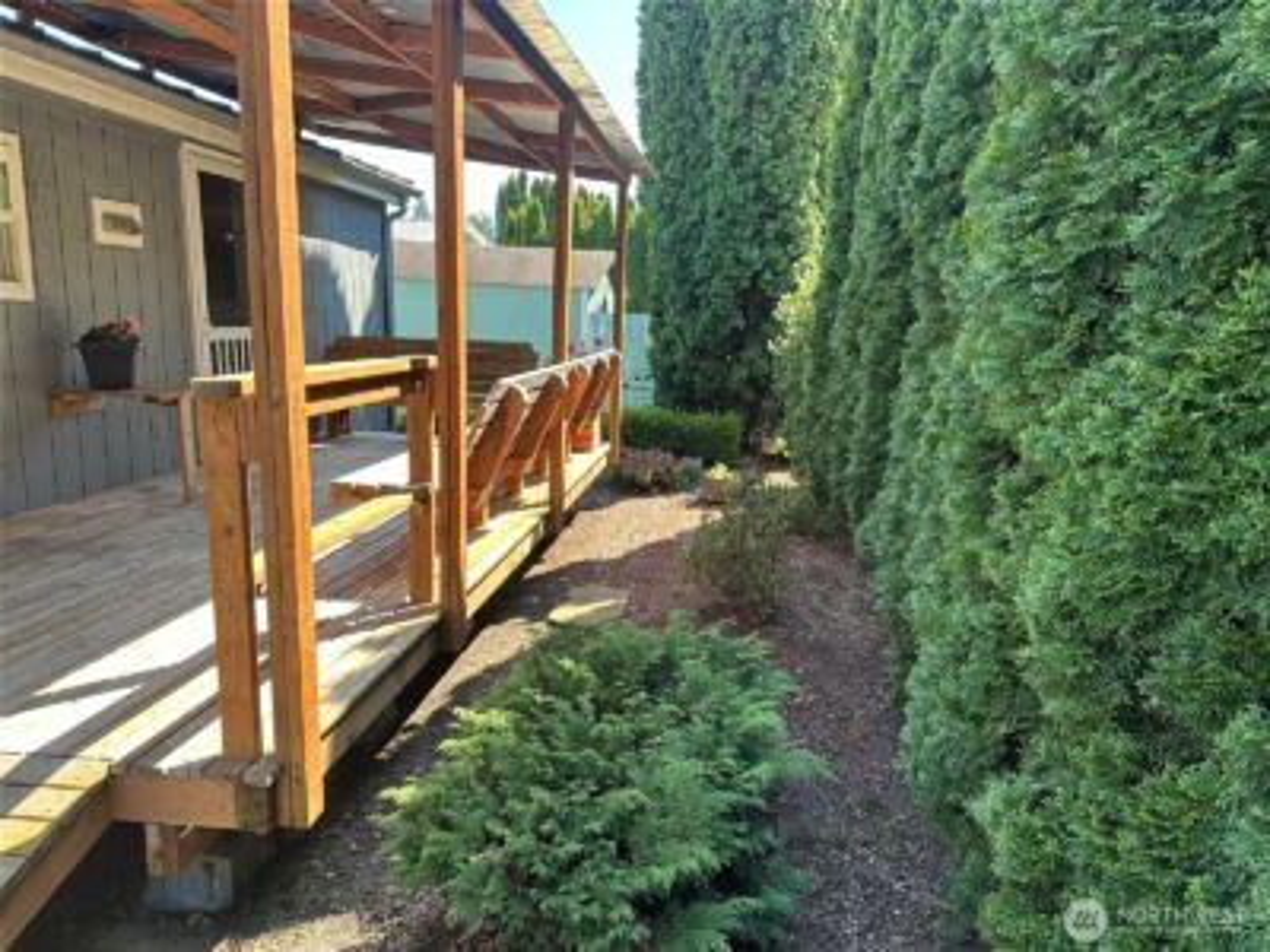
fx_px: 881
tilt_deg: -10.3
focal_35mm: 24
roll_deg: -1.9
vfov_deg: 56.8
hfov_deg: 71.6
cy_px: 476
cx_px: 635
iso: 80
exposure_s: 1/384
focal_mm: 6.86
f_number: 1.78
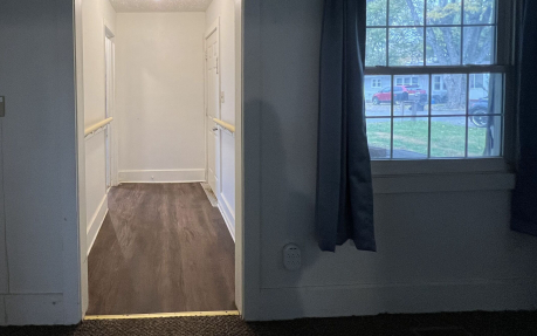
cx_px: 161
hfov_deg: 80.9
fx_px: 293
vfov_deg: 58.0
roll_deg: +1.3
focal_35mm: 20
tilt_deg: -2.9
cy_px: 105
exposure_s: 1/60
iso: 320
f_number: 1.8
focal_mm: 1.57
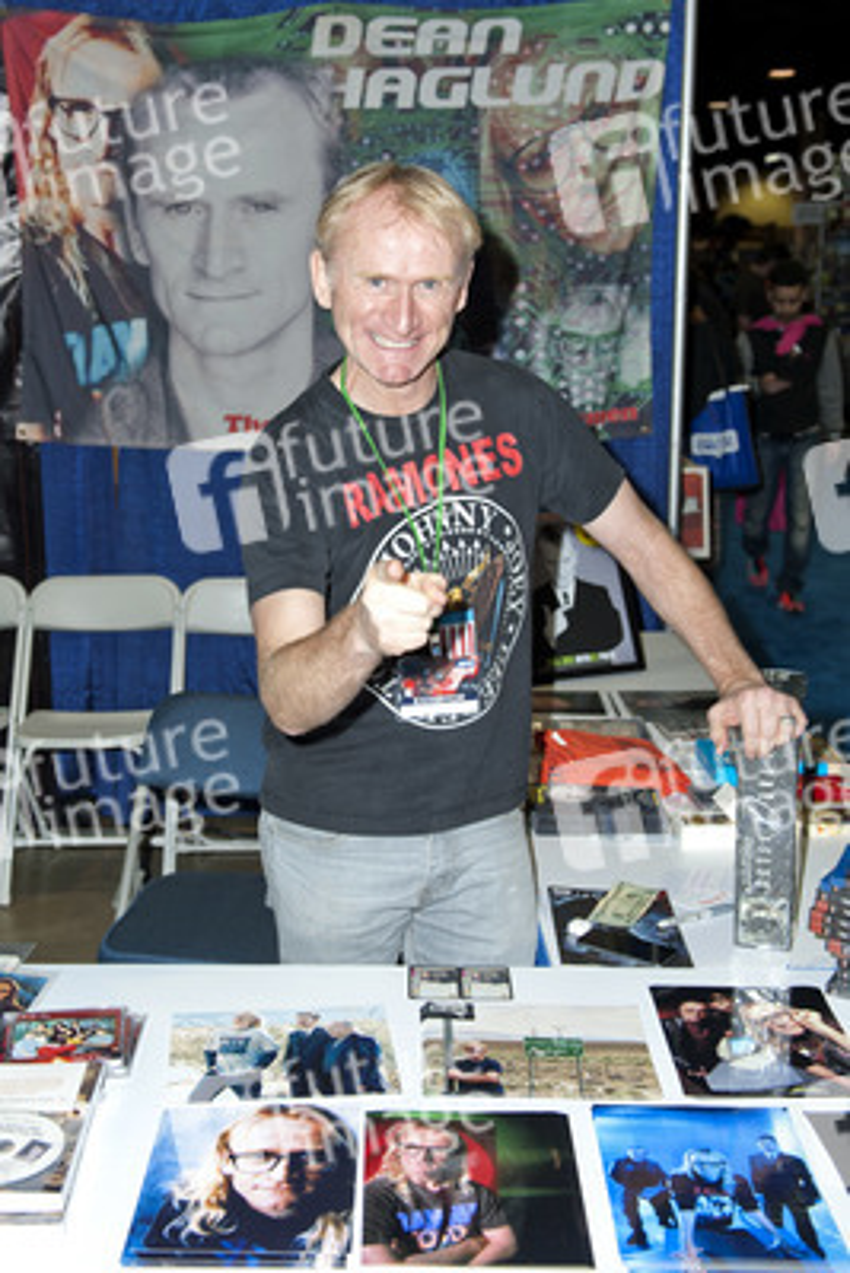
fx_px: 1238
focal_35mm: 35
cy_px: 636
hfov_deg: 37.9
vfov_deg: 54.4
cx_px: 425
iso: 400
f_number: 4
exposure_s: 1/320
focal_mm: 35
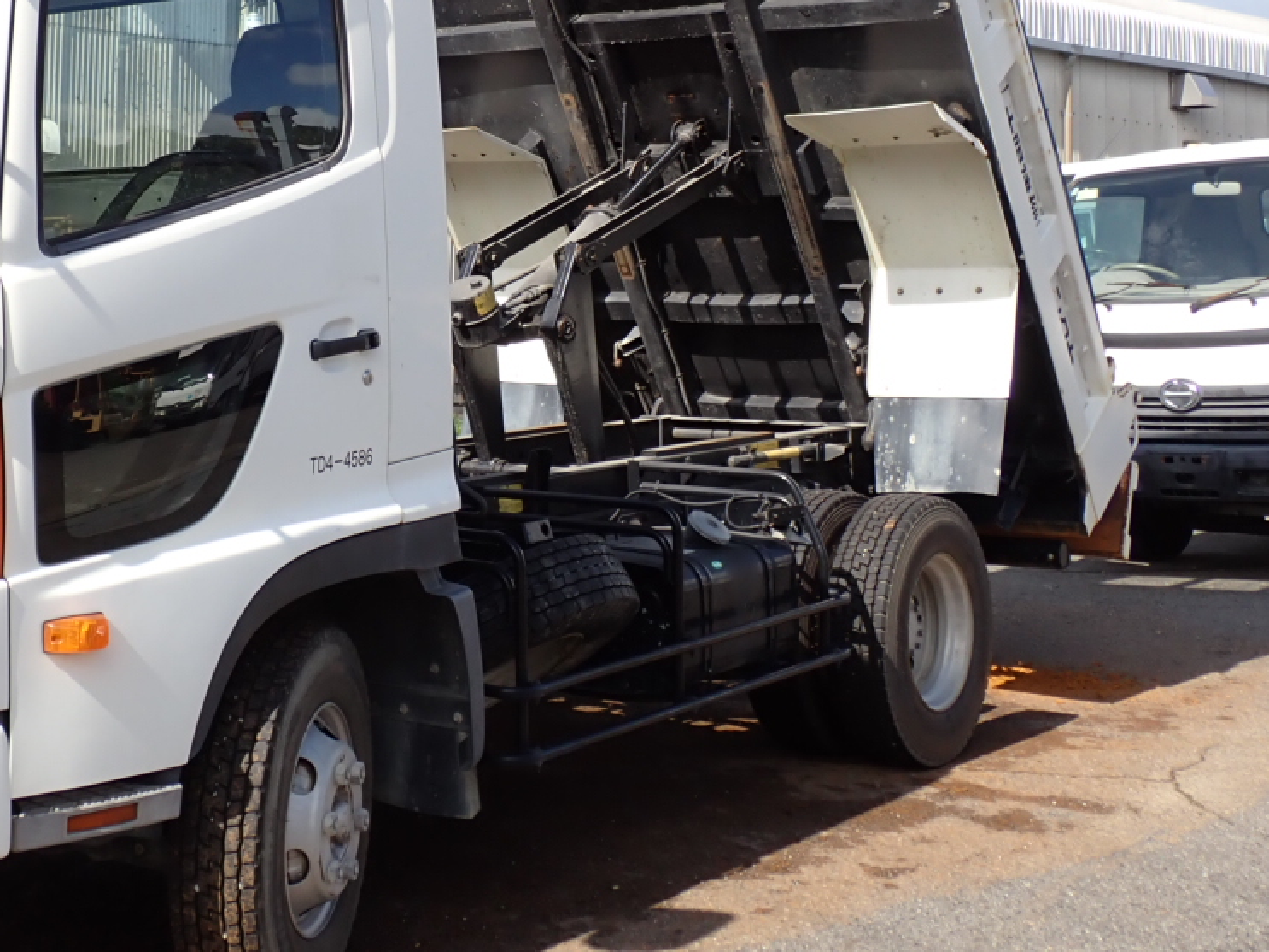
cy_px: 173
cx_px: 266
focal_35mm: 62
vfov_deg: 23.3
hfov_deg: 30.5
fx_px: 2273
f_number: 3.5
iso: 100
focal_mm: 6.37
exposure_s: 1/640
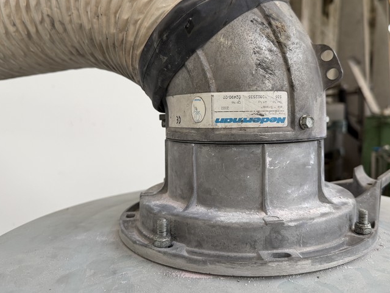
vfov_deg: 46.7
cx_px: 221
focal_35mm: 30
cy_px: 125
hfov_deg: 59.8
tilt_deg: -0.8
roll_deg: -0.4
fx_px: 338
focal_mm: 6.76
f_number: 1.78
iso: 125
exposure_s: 1/100
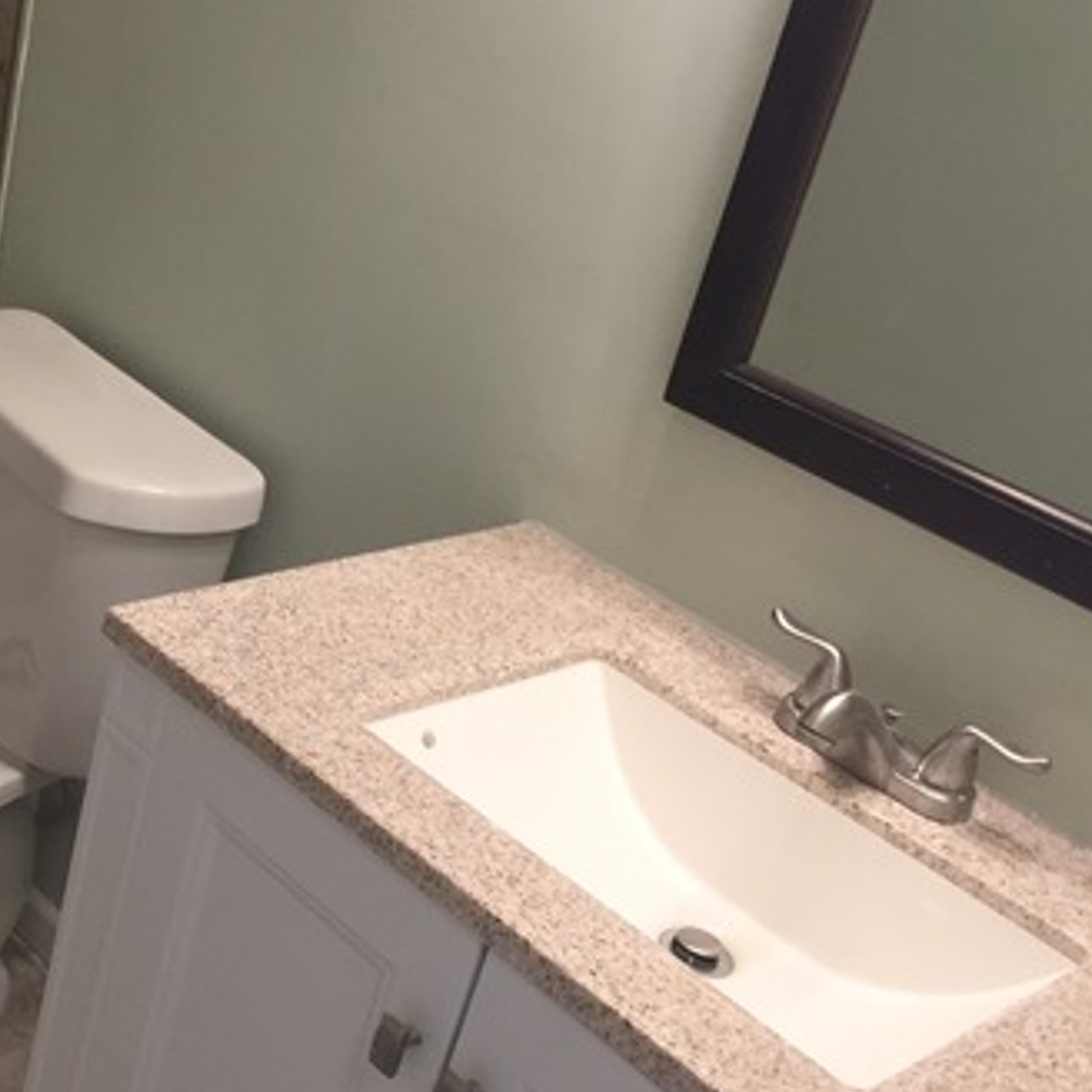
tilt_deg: -27.6
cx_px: 123
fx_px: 1785
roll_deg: -11.5
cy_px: 626
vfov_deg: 34.0
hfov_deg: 32.4
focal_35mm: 50
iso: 50
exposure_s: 1/30
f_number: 2.2
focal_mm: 4.15
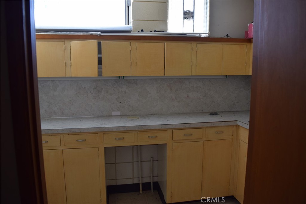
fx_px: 230
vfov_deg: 47.9
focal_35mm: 27
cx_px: 153
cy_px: 102
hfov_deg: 67.4
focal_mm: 18
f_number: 4.5
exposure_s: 1/80
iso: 400
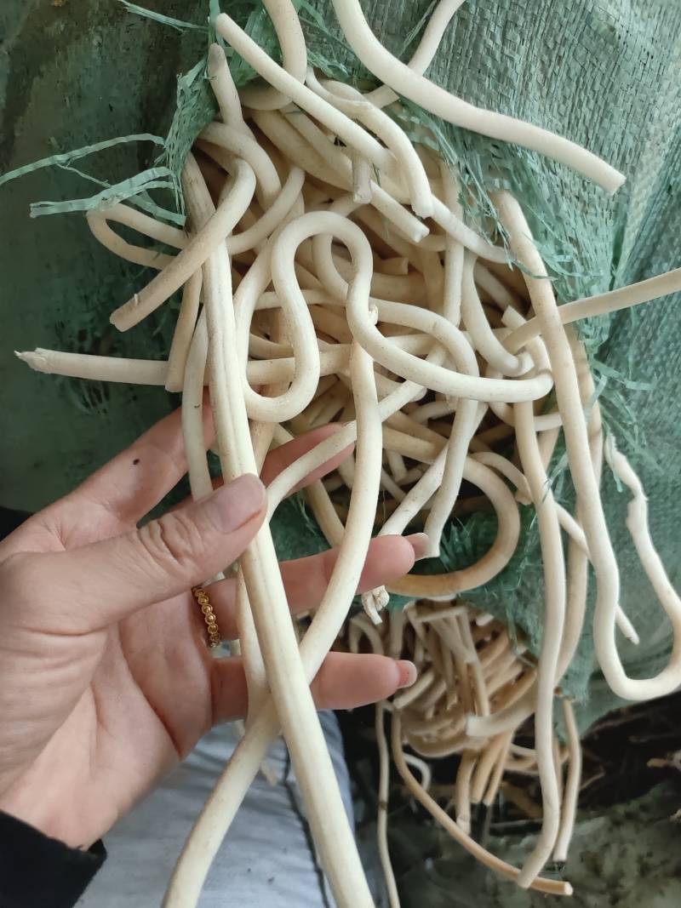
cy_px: 454
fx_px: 656
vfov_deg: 69.4
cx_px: 340
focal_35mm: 25
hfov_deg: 54.9
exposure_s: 1/33
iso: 1000
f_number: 1.7
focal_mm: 4.69
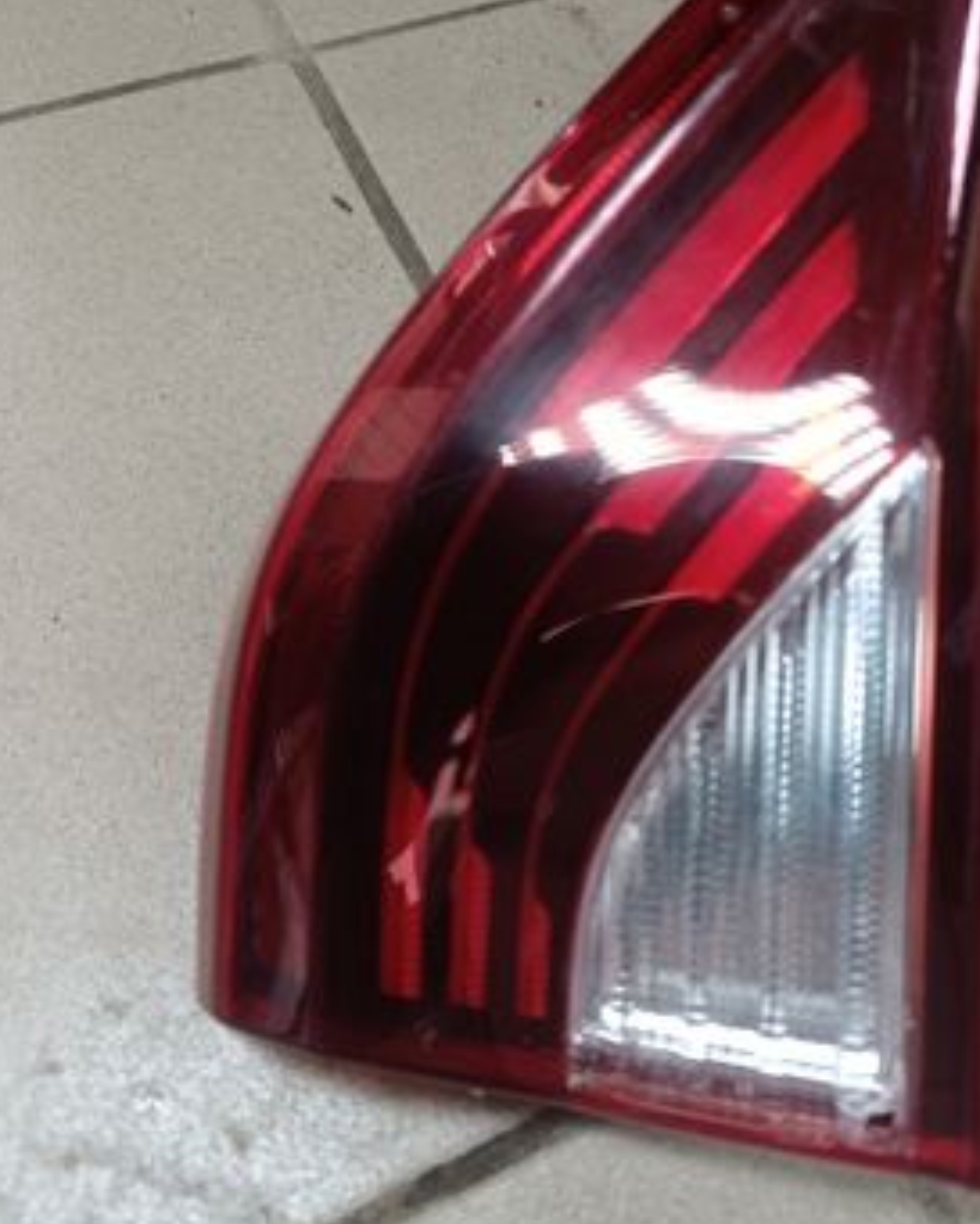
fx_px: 1196
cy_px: 556
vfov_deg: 54.1
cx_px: 625
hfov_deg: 44.1
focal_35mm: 33
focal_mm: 6.14
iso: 1405
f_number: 1.65
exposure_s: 1/50
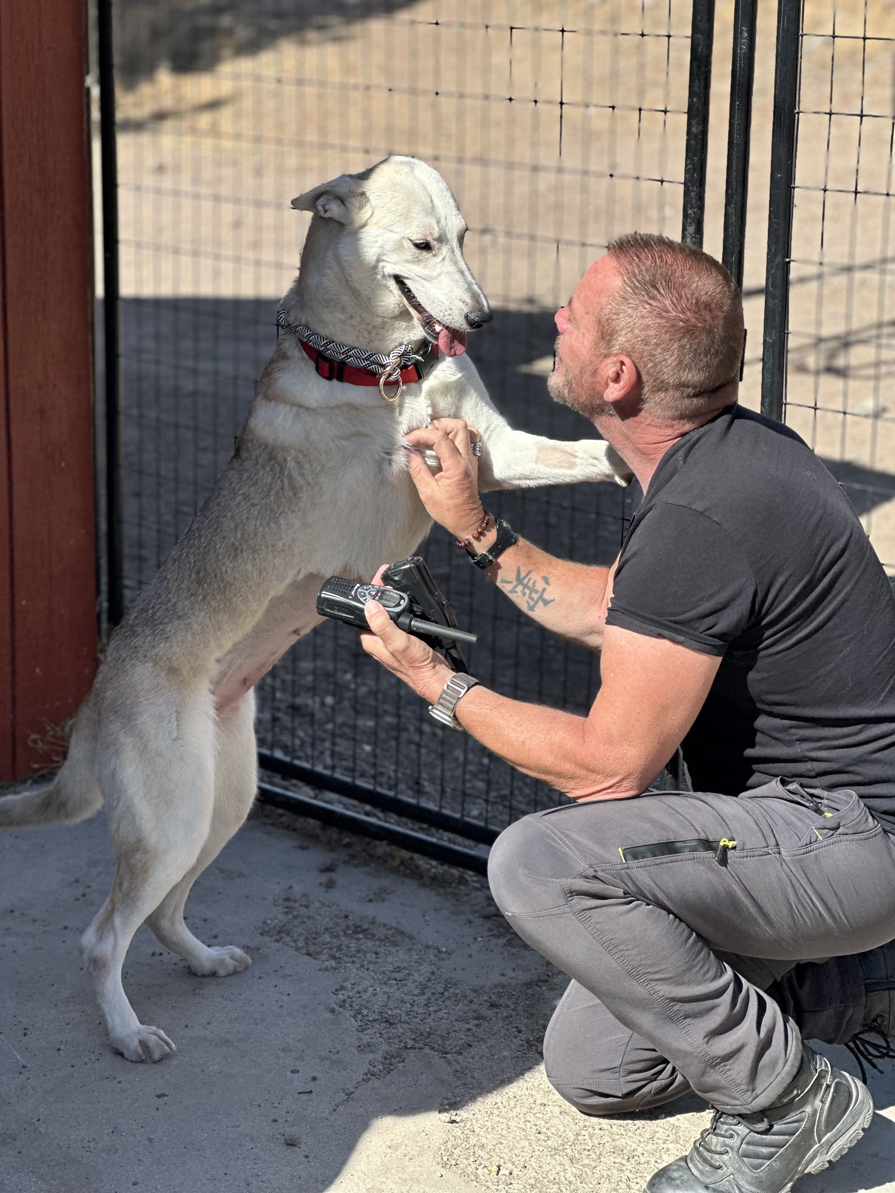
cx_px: 448
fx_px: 2654
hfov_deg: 19.1
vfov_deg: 25.3
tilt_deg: -13.5
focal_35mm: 77
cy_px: 596
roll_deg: -2.4
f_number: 2.8
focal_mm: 9
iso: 32
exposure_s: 1/485
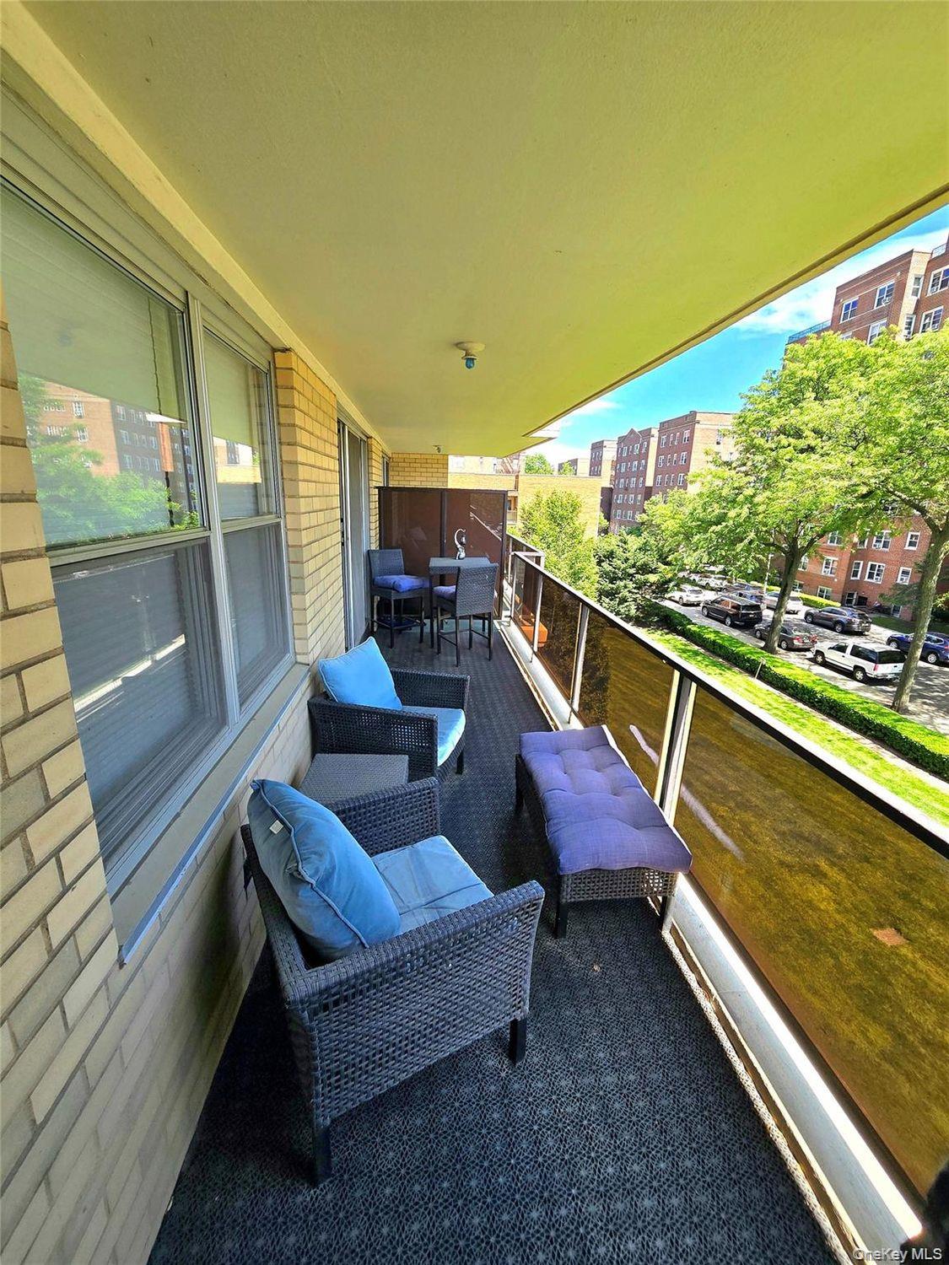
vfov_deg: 106.2
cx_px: 474
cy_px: 632
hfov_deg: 89.9
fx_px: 475
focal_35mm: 13
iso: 50
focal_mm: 2.2
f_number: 2.2
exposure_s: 1/400
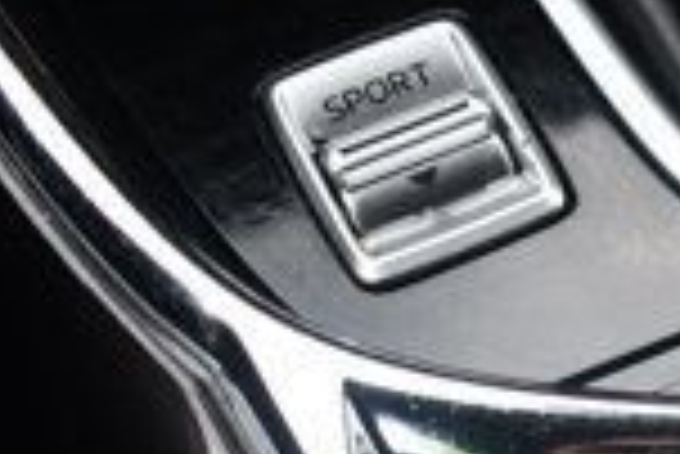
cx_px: 1265
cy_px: 757
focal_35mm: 140
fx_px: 2647
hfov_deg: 13.1
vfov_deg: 9.4
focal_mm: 22
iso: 800
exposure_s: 1/160
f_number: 3.8
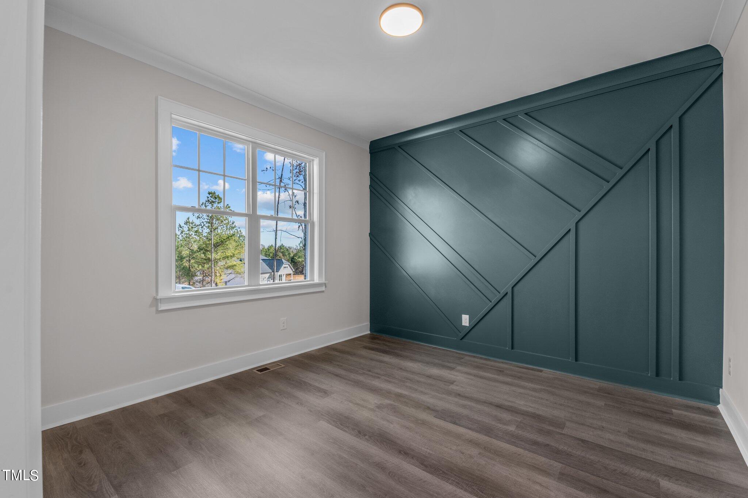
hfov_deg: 100.4
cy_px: 249
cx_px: 374
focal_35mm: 15
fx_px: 311
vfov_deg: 77.2
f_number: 7.1
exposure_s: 1/13
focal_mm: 15
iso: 400
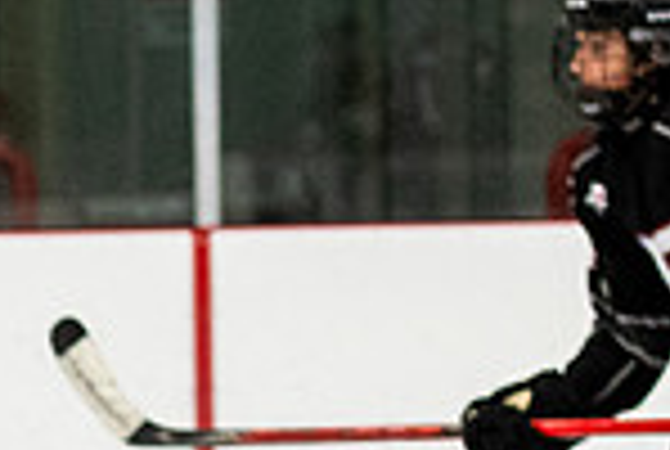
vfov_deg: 2.1
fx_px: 12420
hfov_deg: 3.1
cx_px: -511
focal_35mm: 666
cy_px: 675
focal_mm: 92
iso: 2000
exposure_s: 1/640
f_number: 2.8
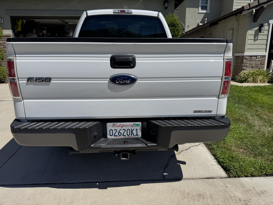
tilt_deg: -10.7
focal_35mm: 24
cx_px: 136
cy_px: 102
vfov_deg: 56.8
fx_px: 189
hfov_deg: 71.6
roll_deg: +0.7
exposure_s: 1/7937
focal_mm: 6.76
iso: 80
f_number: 1.78
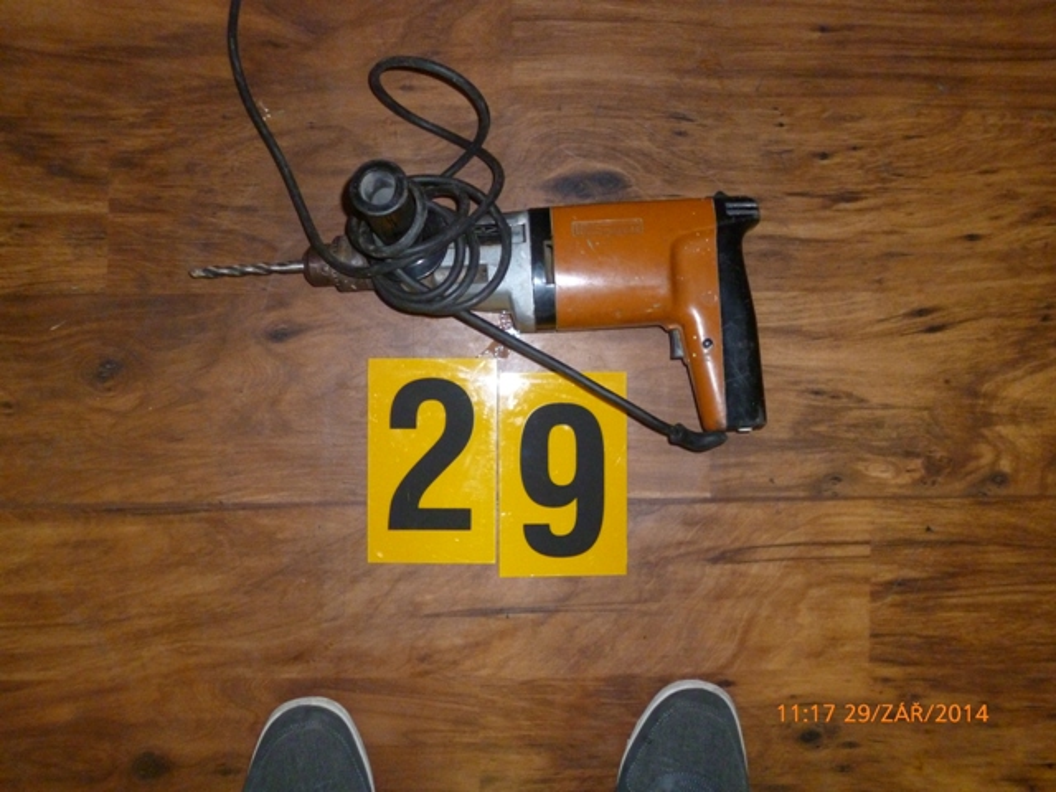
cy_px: 396
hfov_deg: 56.8
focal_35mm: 32
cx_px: 528
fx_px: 976
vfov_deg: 44.2
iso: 400
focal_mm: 5.7
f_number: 2.9
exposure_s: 1/60
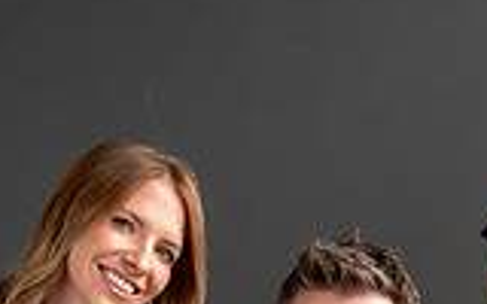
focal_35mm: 212
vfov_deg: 6.1
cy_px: 561
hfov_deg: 9.9
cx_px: 357
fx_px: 2814
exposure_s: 1/125
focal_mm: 55
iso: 2500
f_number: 5.6
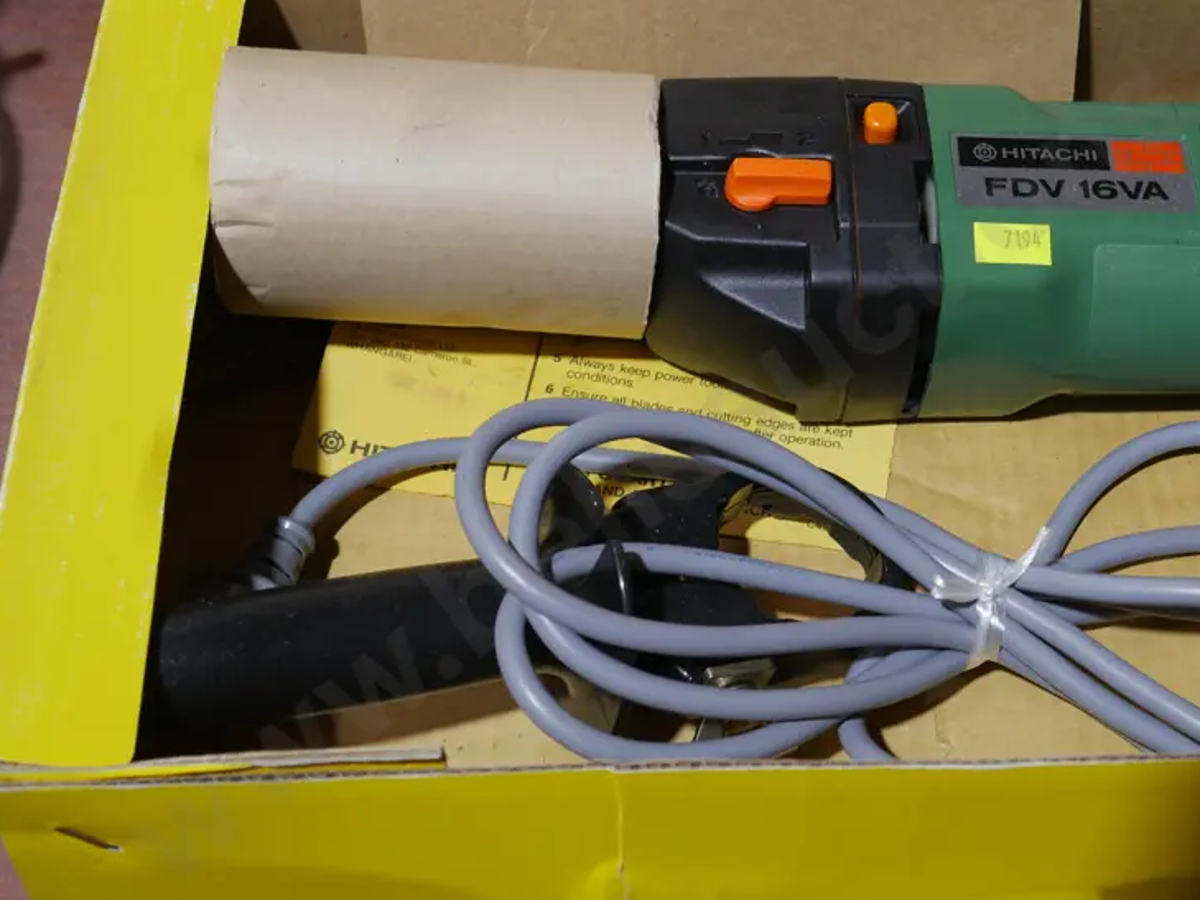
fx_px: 2046
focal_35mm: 59
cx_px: 818
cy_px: 356
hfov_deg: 32.4
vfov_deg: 24.8
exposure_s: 1/60
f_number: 4.6
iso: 320
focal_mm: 21
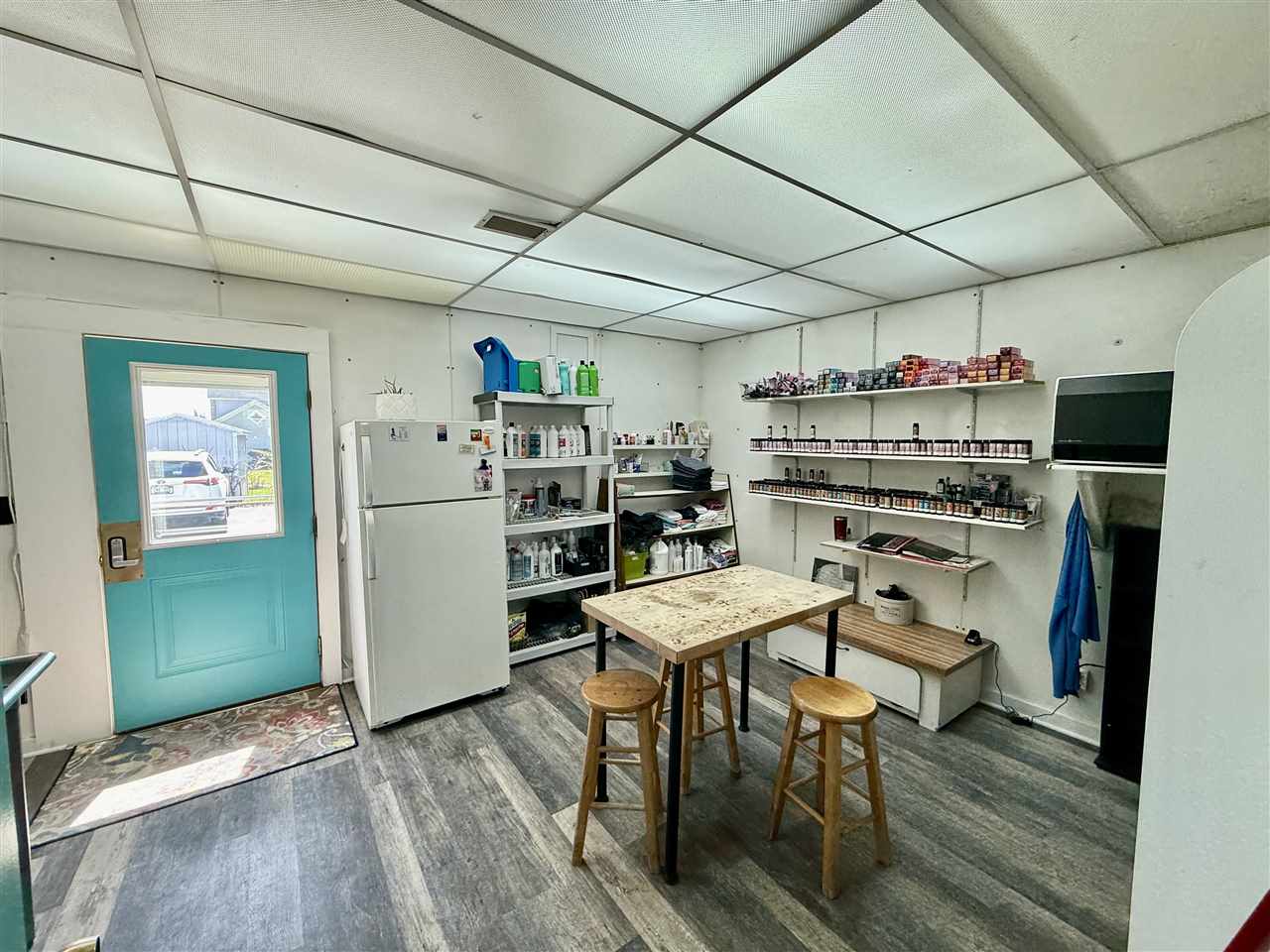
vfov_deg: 85.7
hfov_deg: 102.1
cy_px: 476
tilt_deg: -3.7
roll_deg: -0.9
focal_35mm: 14
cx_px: 635
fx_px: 514
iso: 200
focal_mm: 2.22
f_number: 2.2
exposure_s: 1/120
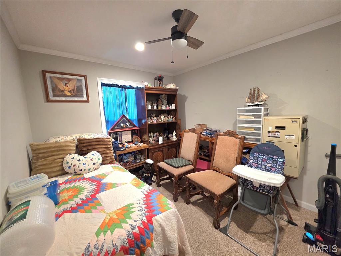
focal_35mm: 13
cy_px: 128
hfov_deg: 106.2
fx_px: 128
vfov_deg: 89.9
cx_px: 170
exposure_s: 1/60.2
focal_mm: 2.2
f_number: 1.9
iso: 500
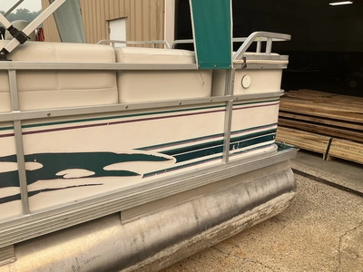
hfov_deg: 61.7
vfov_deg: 48.2
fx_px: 304
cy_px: 136
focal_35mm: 29
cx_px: 182
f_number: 1.8
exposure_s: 1/929
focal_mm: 3
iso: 25
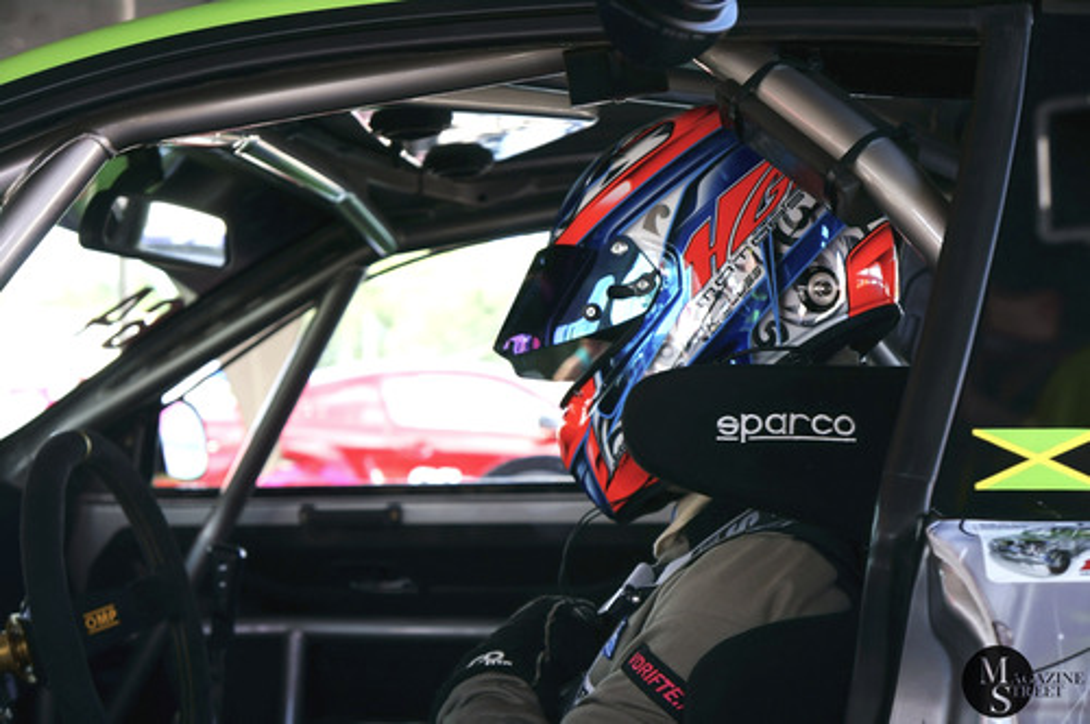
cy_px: 362
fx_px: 1769
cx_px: 545
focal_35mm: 58
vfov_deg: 23.1
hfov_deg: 34.2
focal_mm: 39
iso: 320
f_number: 4.5
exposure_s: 1/160
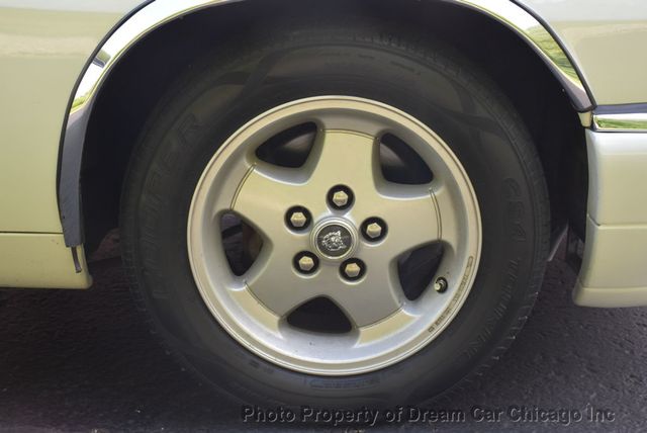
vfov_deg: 20.2
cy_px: 216
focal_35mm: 68
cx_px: 324
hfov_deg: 29.8
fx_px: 1214
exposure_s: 1/250
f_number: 8
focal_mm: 45
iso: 800
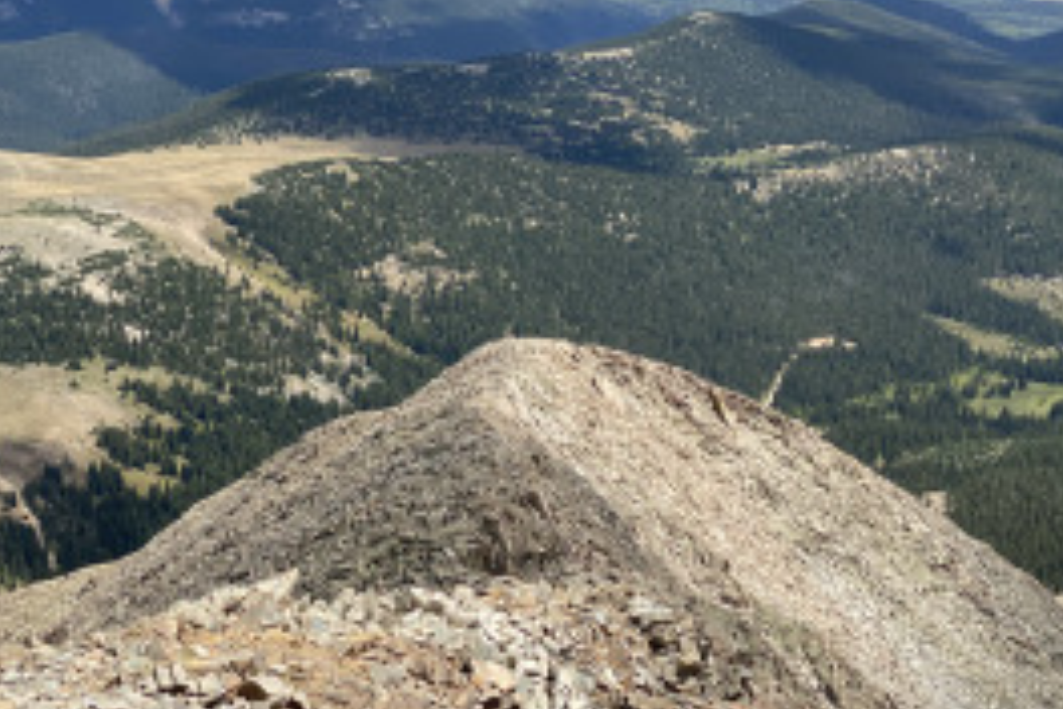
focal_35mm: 75
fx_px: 2214
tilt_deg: -15.6
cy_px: 342
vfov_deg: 18.2
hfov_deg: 26.9
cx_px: 366
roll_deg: +0.9
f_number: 2
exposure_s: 1/1295
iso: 20
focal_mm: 6
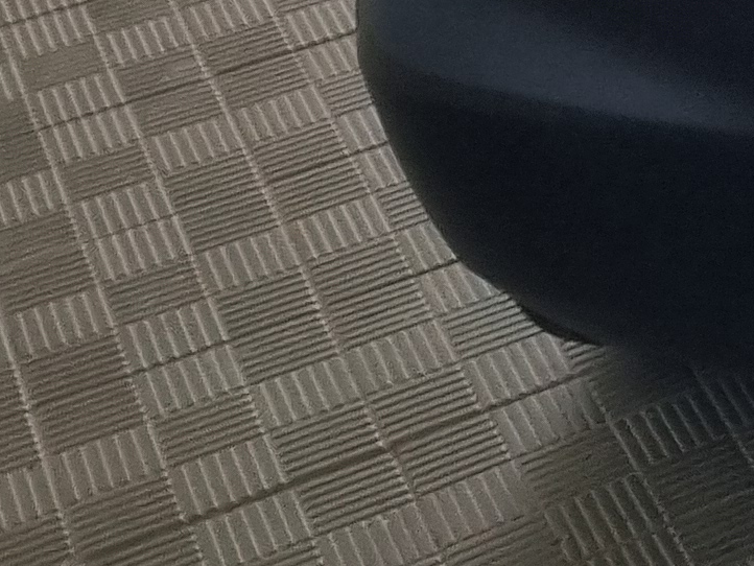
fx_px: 3138
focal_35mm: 144
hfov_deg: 11.8
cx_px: 1660
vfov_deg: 9.0
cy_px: -898
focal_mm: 5.4
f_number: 1.8
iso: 50
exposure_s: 1/381
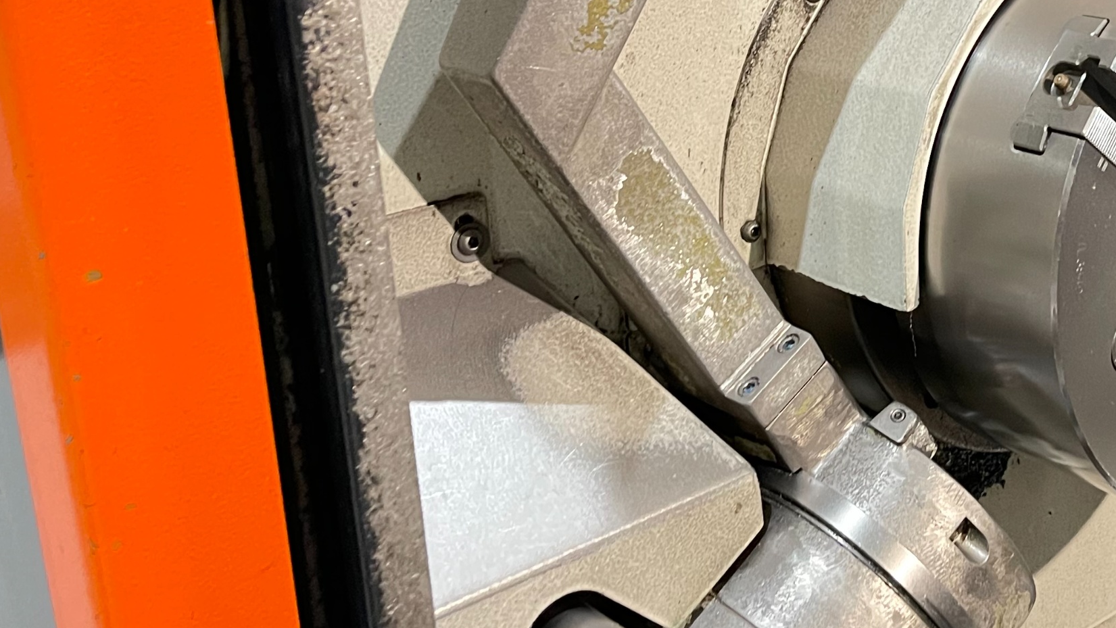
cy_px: 107
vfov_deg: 21.1
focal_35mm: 56
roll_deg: +1.4
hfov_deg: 34.8
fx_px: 1657
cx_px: 1037
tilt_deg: -14.2
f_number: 1.6
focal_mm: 5.1
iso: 500
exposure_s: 1/50
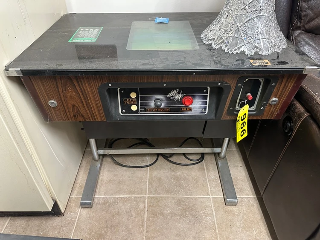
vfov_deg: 56.8
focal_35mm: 24
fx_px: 222
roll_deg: -0.4
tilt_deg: -38.2
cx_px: 160
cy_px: 120
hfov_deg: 71.6
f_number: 1.78
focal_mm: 6.86
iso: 500
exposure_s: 1/52
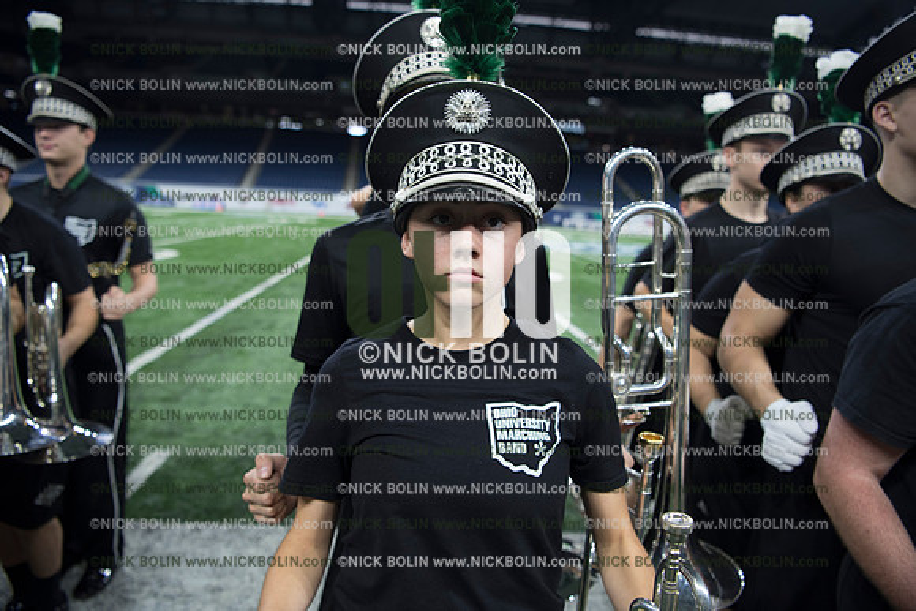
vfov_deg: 53.2
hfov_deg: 73.7
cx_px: 458
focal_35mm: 24
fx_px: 611
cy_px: 306
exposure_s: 1/500
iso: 800
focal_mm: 24
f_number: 3.2
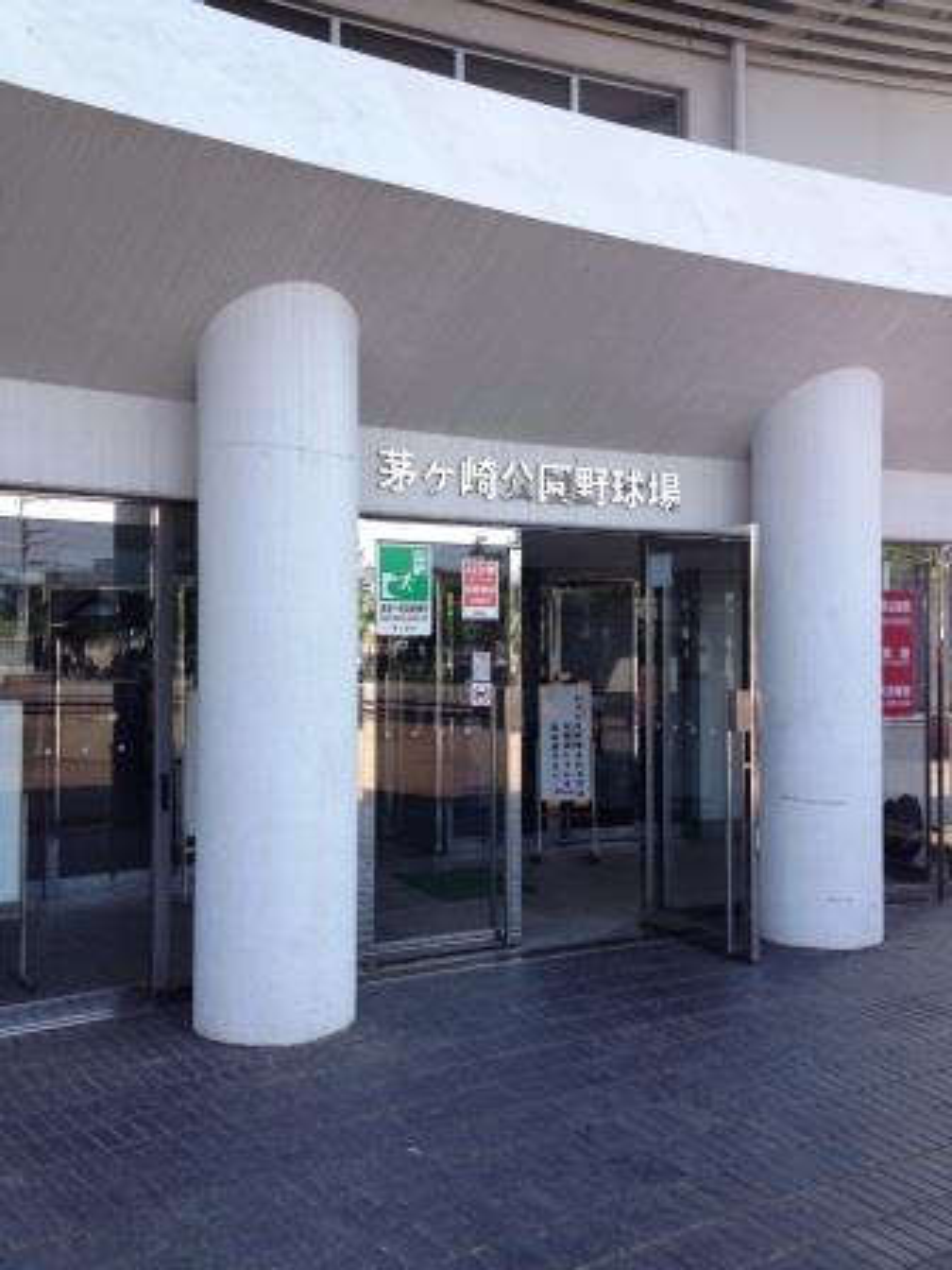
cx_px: 476
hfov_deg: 40.7
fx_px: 1283
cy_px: 635
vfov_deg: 52.6
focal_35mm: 35
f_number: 2.4
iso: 50
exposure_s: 1/497
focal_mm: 4.28
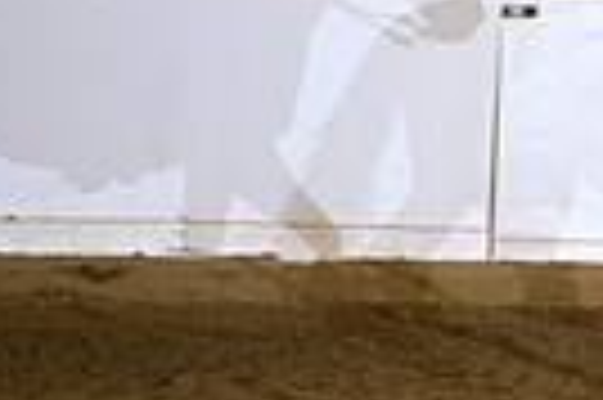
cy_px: 56
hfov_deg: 2.4
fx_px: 14504
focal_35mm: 867
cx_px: 1278
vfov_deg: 1.6
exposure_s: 1/200
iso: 2500
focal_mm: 200
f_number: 4
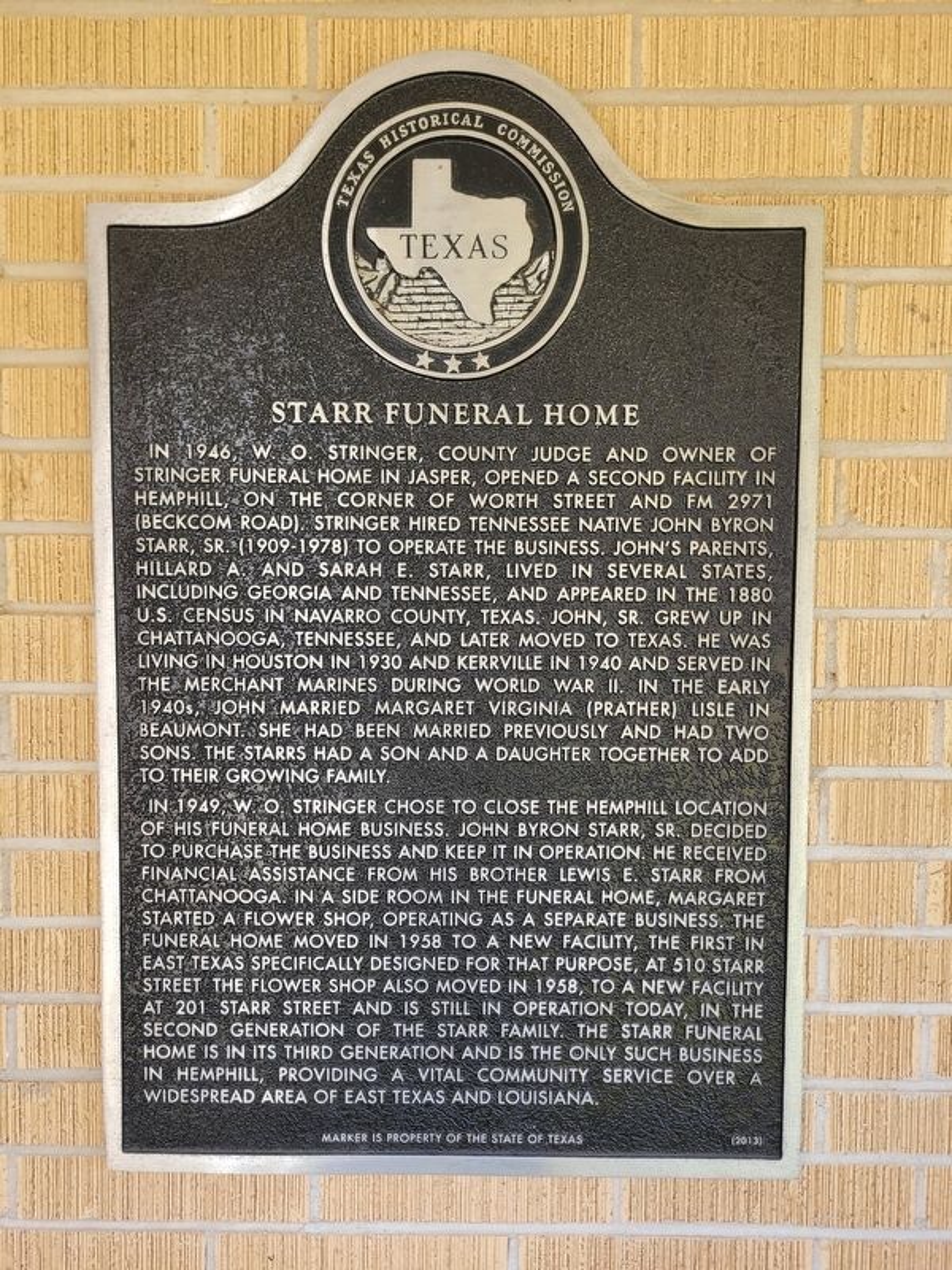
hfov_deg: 53.1
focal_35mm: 26
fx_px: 953
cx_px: 476
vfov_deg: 67.3
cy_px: 635
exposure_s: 1/120
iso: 50
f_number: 1.8
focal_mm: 5.4
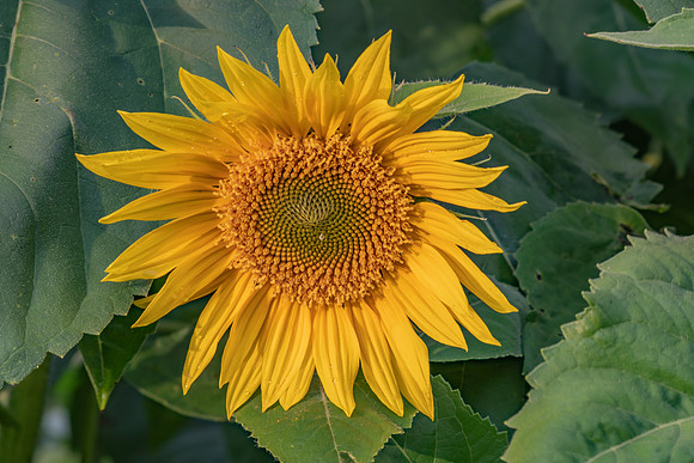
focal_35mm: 157
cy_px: 232
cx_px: 347
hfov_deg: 13.1
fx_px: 3027
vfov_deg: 8.7
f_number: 16
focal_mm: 105
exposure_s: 1/5
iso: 100
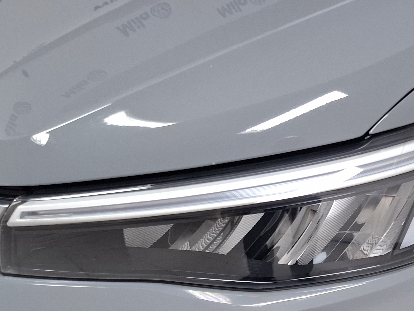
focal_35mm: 55
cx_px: 336
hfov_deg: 33.8
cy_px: 310
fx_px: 658
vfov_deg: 25.3
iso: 320
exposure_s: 1/60
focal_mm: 5.54
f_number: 1.8
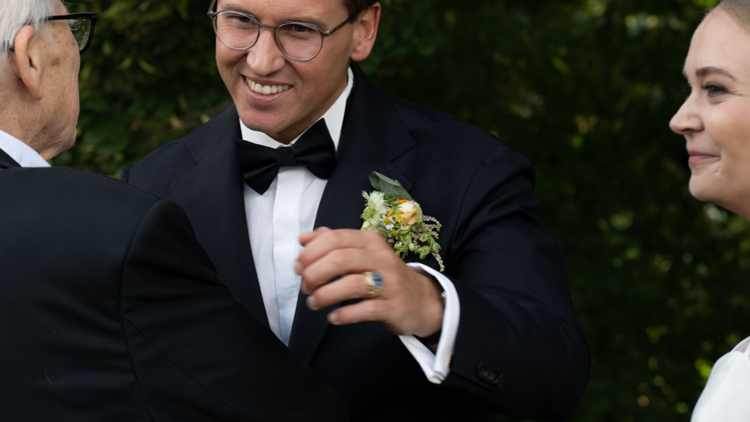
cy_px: 87
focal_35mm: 120
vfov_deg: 10.1
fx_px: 2386
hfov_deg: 17.8
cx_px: 270
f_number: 5.6
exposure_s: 1/125
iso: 160
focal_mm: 85
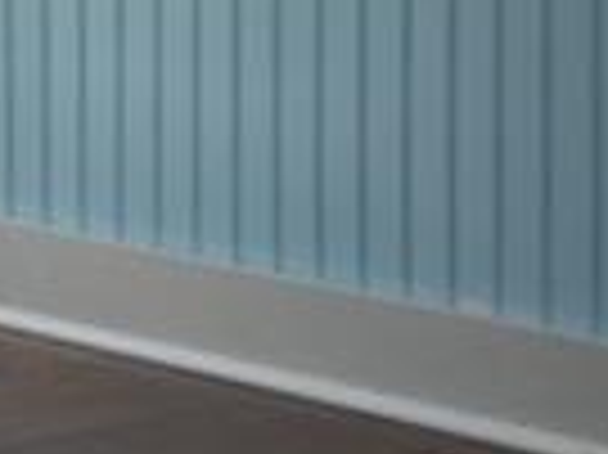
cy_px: -384
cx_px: -1166
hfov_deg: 8.9
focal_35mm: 186
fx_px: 3258
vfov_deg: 7.7
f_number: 4.2
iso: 1000
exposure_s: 1/20
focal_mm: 25.5
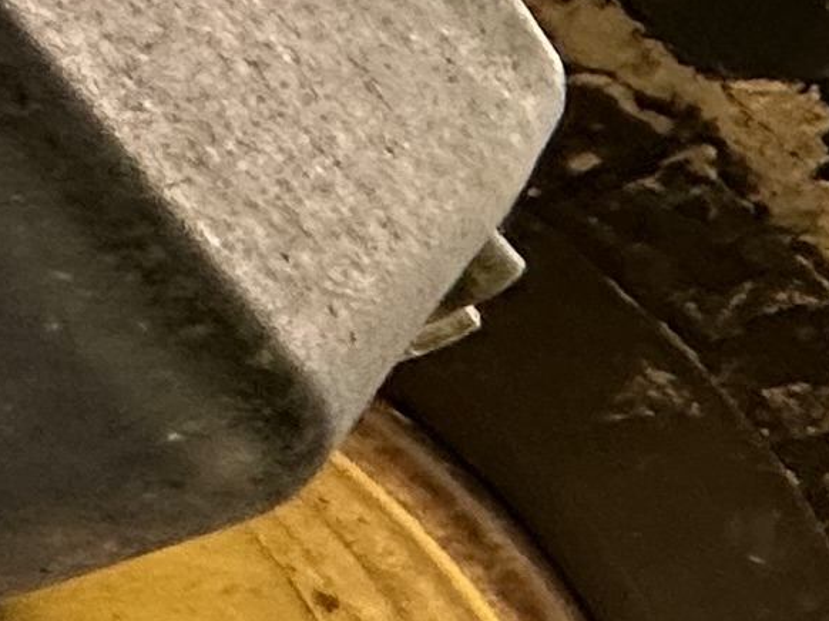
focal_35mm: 97
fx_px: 2322
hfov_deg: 9.8
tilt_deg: -30.1
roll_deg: +11.3
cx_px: 2843
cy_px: 430
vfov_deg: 15.2
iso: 160
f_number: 2.2
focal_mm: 2.22
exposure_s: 1/99
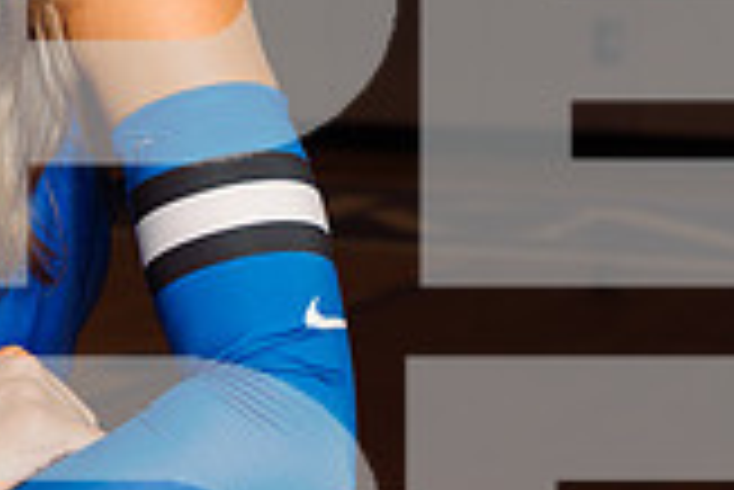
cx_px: -207
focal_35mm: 181
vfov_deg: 7.6
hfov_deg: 11.1
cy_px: 52
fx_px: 3694
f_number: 5.6
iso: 200
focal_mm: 51
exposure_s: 1/200
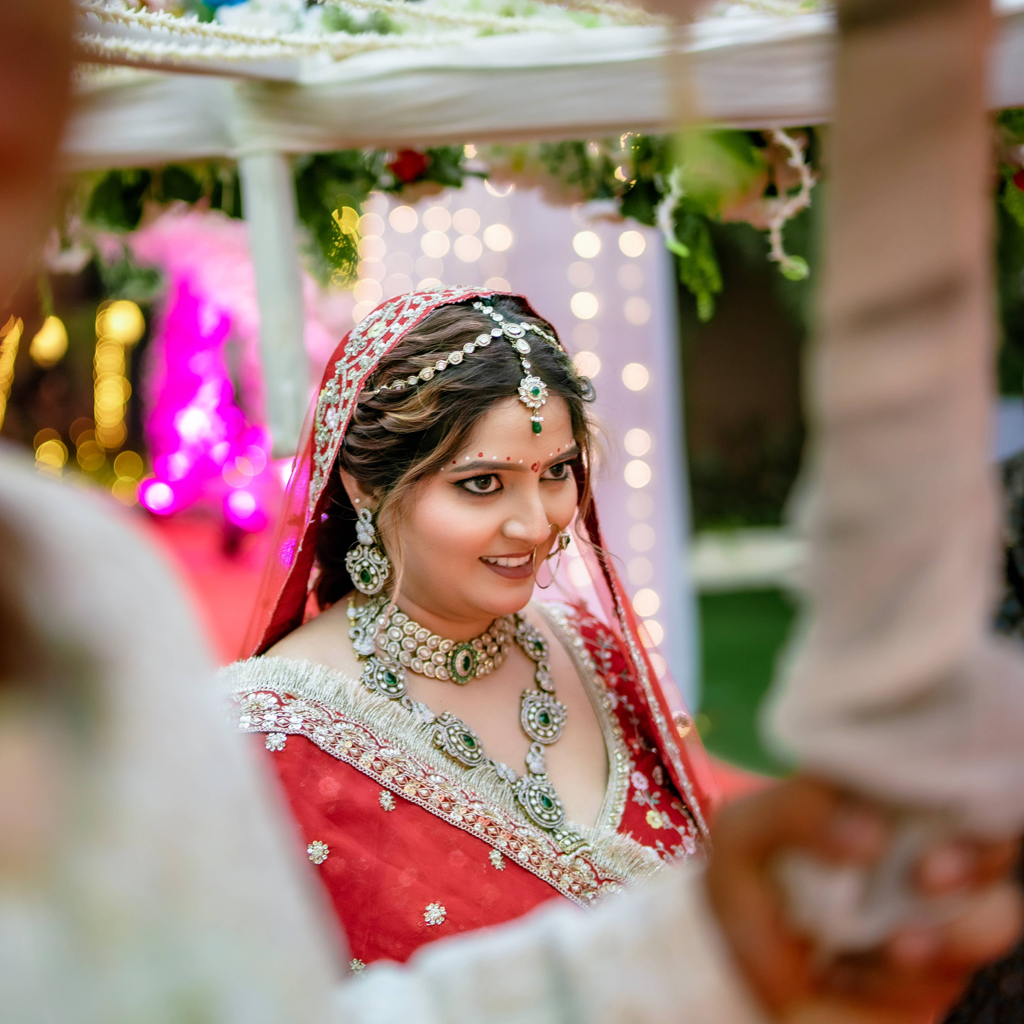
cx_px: 303
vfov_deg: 34.0
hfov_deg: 33.6
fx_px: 1673
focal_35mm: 50
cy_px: 503
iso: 640
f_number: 1.4
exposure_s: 1/250
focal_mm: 35
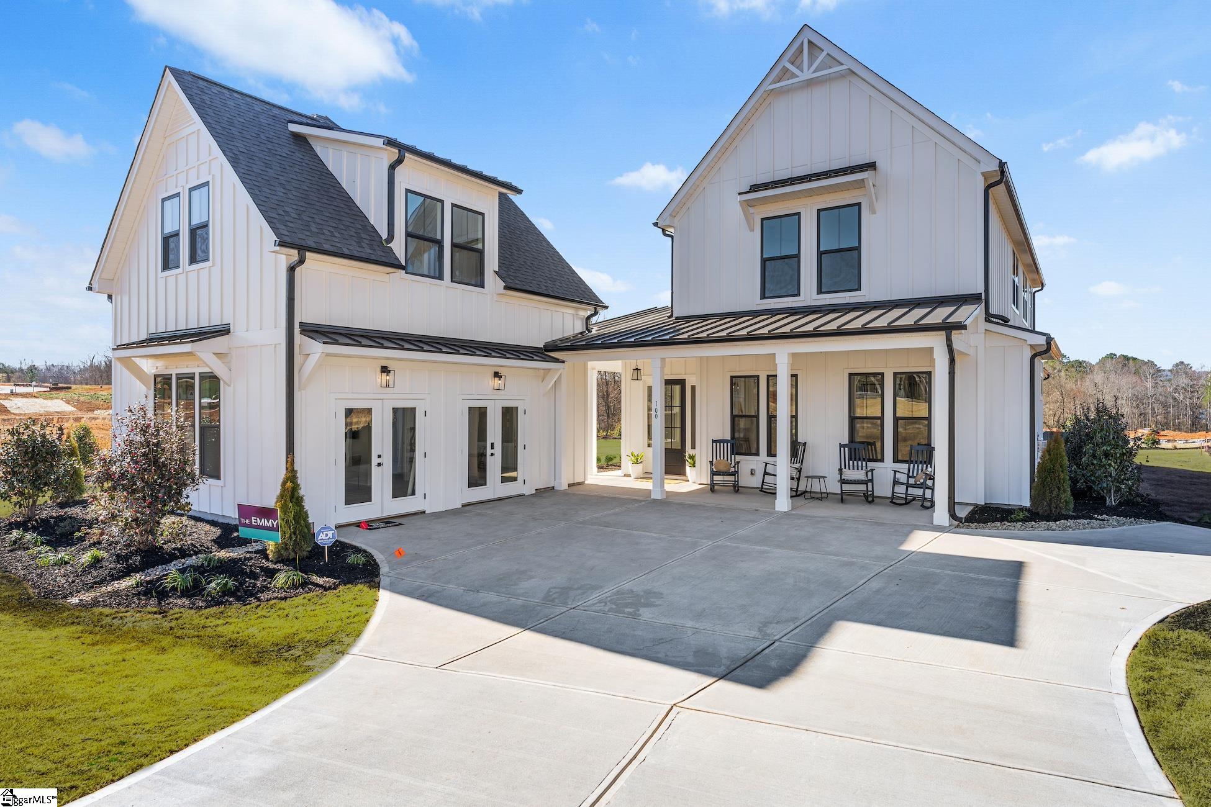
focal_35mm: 20
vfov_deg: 61.9
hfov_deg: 84.0
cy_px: 404
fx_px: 673
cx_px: 606
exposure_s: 1/320
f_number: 6.3
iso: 100
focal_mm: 20
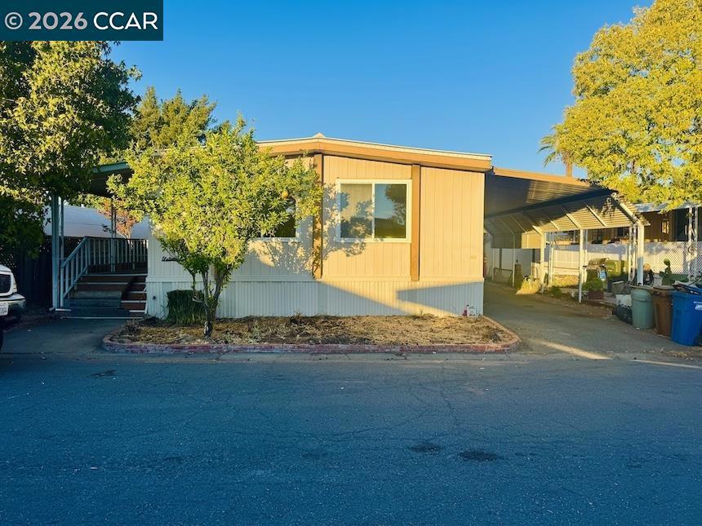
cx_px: 351
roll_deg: +0.4
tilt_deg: -0.4
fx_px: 487
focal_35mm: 24
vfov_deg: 56.8
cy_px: 263
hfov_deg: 71.6
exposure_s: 1/1980
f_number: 1.78
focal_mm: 6.76
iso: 80
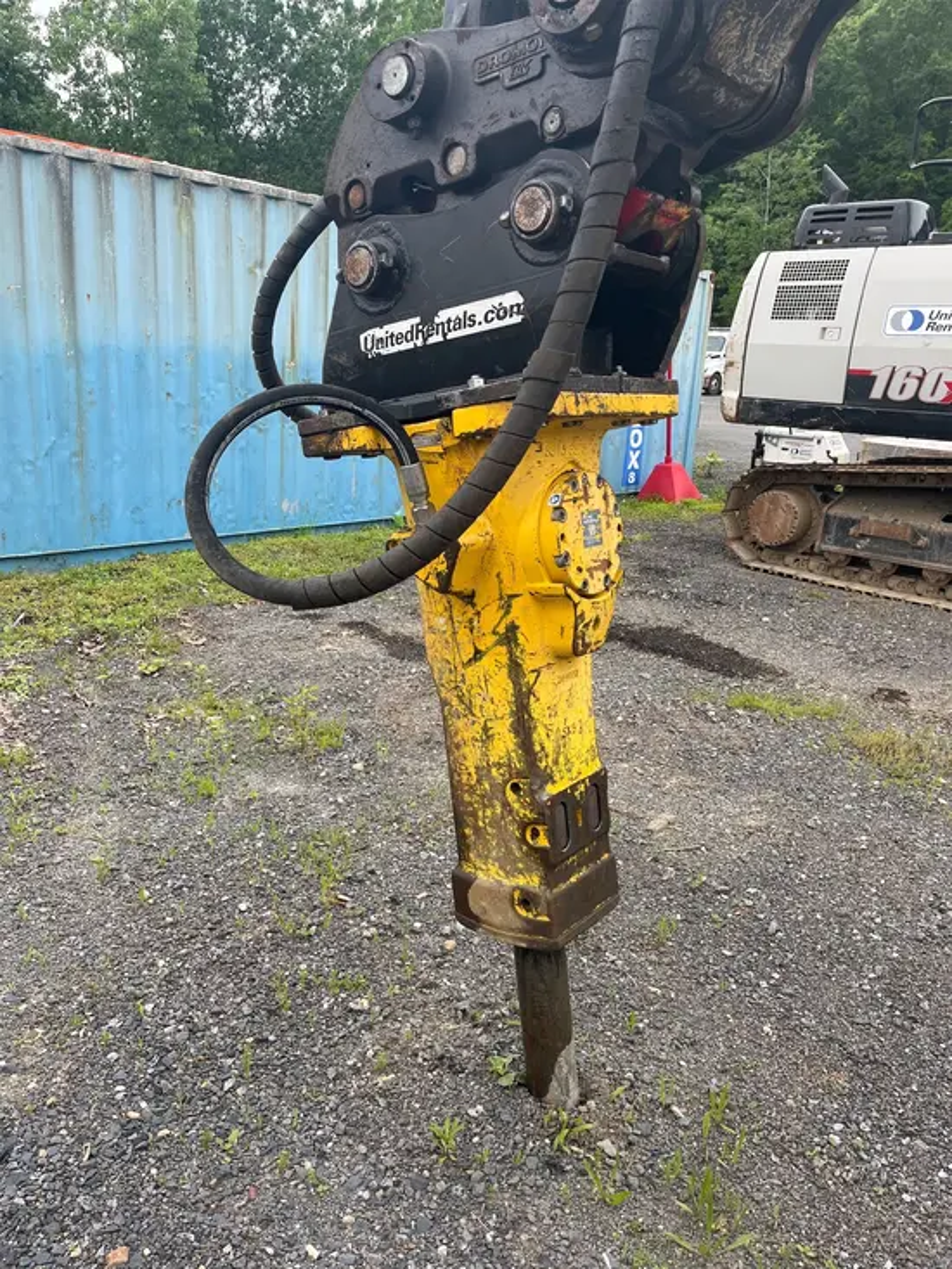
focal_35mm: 26
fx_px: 953
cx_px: 476
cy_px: 634
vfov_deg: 67.3
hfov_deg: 53.1
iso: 50
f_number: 1.6
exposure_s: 1/639
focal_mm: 5.1
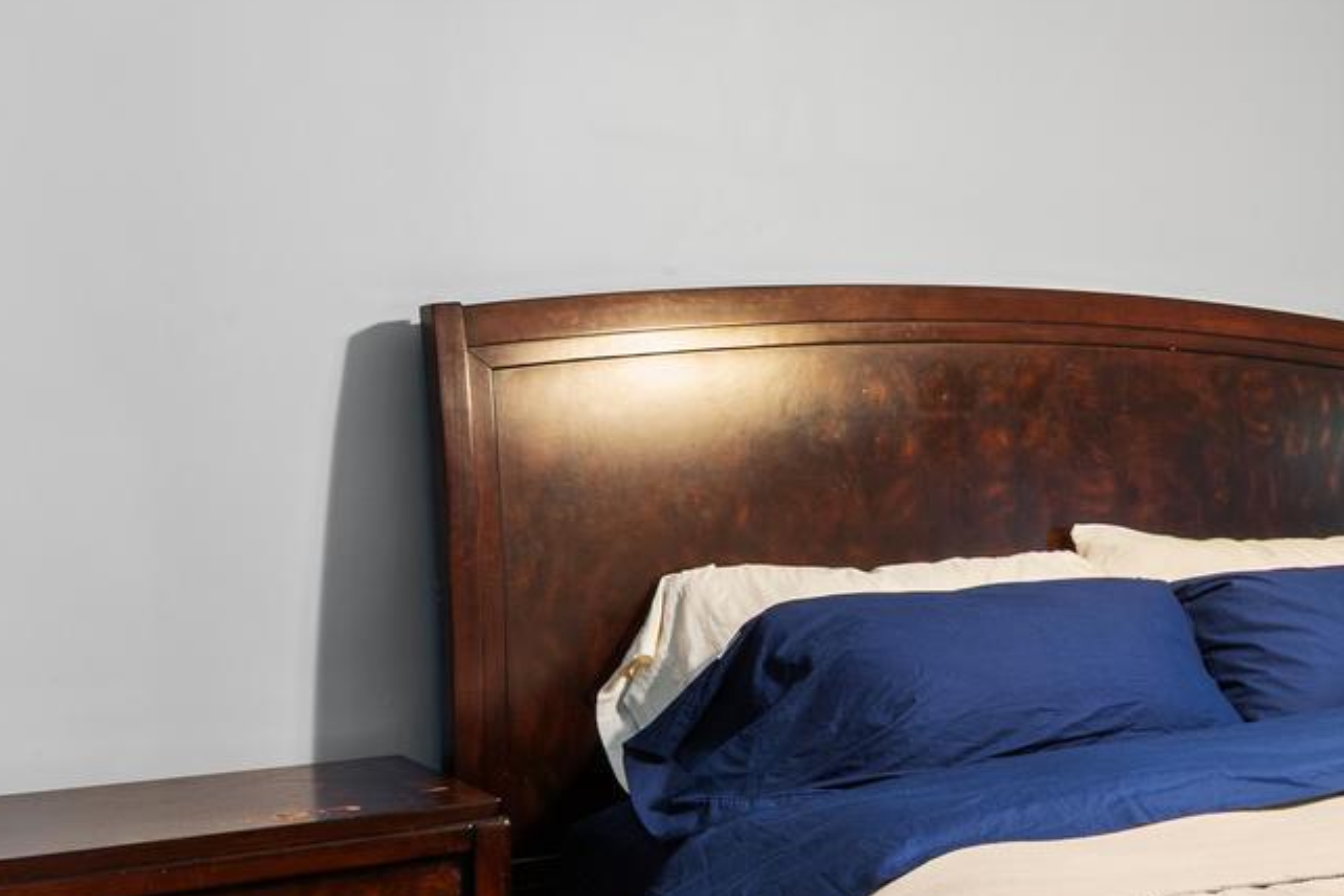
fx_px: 1904
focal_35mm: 51
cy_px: 473
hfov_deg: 36.7
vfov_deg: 26.5
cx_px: 1181
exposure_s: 2.5
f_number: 10
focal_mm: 16
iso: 200
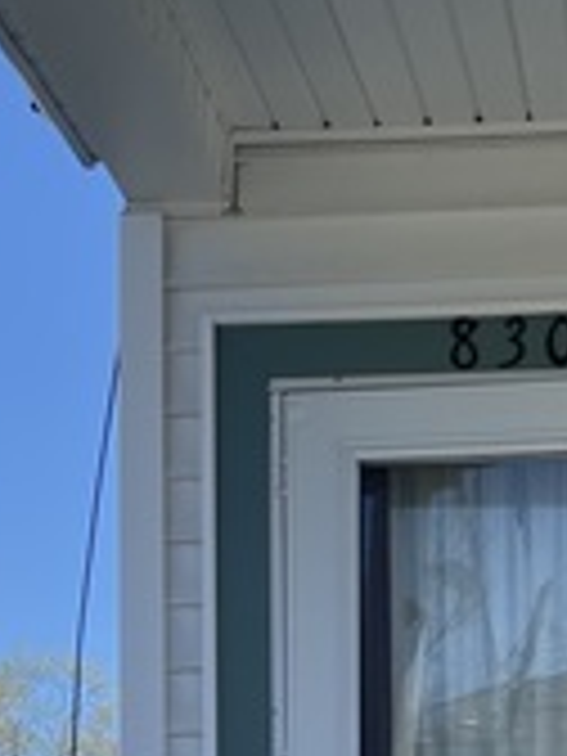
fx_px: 2162
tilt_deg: +5.5
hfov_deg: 14.7
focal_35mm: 99
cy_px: 898
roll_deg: +1.3
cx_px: 549
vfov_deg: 18.8
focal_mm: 5.1
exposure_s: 1/1618
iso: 32
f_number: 1.6
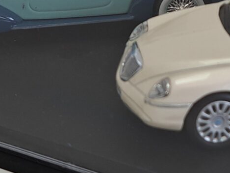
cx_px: 212
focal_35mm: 131
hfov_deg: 14.9
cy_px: -61
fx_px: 871
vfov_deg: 11.0
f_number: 1.8
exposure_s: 1/100
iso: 50
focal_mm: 5.23
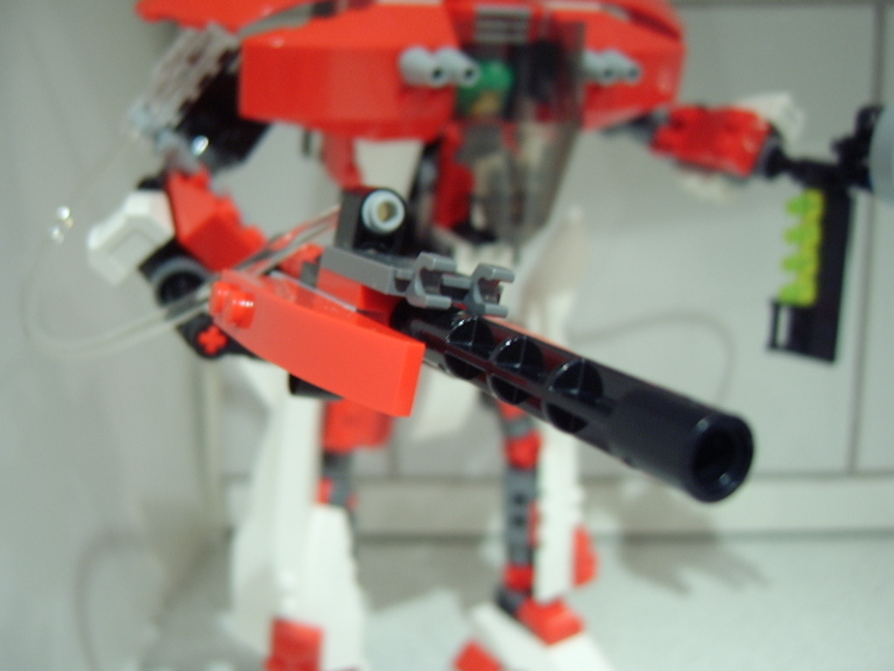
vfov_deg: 45.4
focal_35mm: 31
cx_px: 447
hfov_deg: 58.4
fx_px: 801
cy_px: 336
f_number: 2.7
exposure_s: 1/5
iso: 100
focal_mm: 8.13
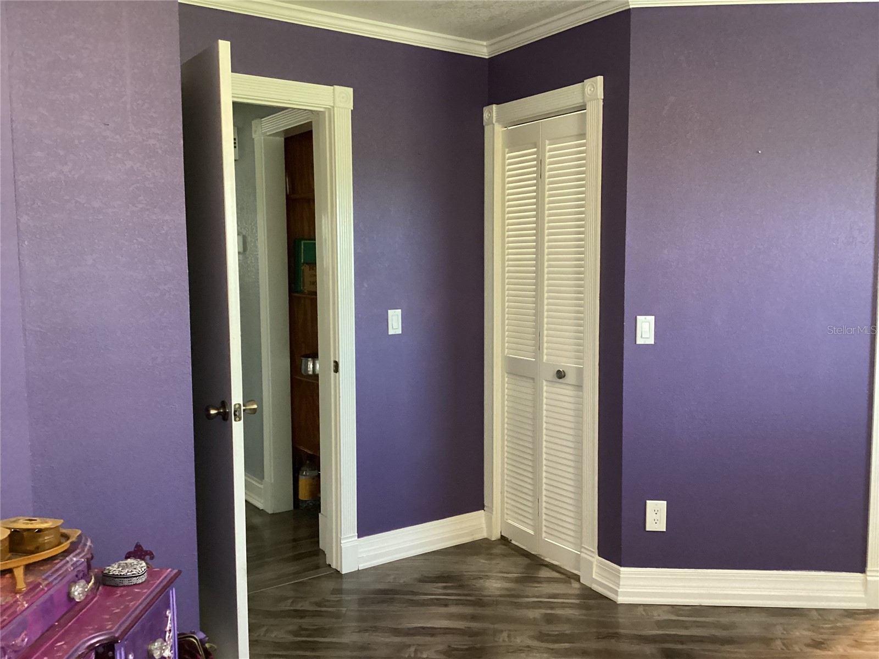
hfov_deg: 58.4
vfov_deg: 45.4
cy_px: 330
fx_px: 787
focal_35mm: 31
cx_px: 440
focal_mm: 3.3
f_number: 2.4
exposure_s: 1/30
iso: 500
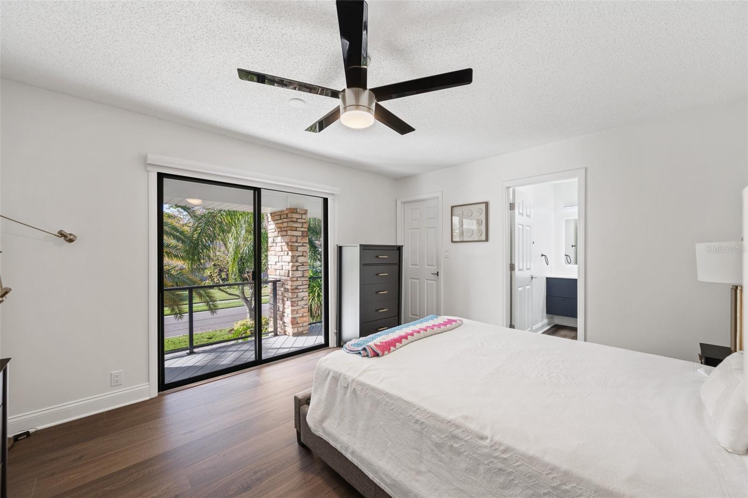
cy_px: 249
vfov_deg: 81.2
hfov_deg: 104.3
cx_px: 374
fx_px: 291
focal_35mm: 14
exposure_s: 1/1.25
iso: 160
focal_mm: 14
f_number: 7.1
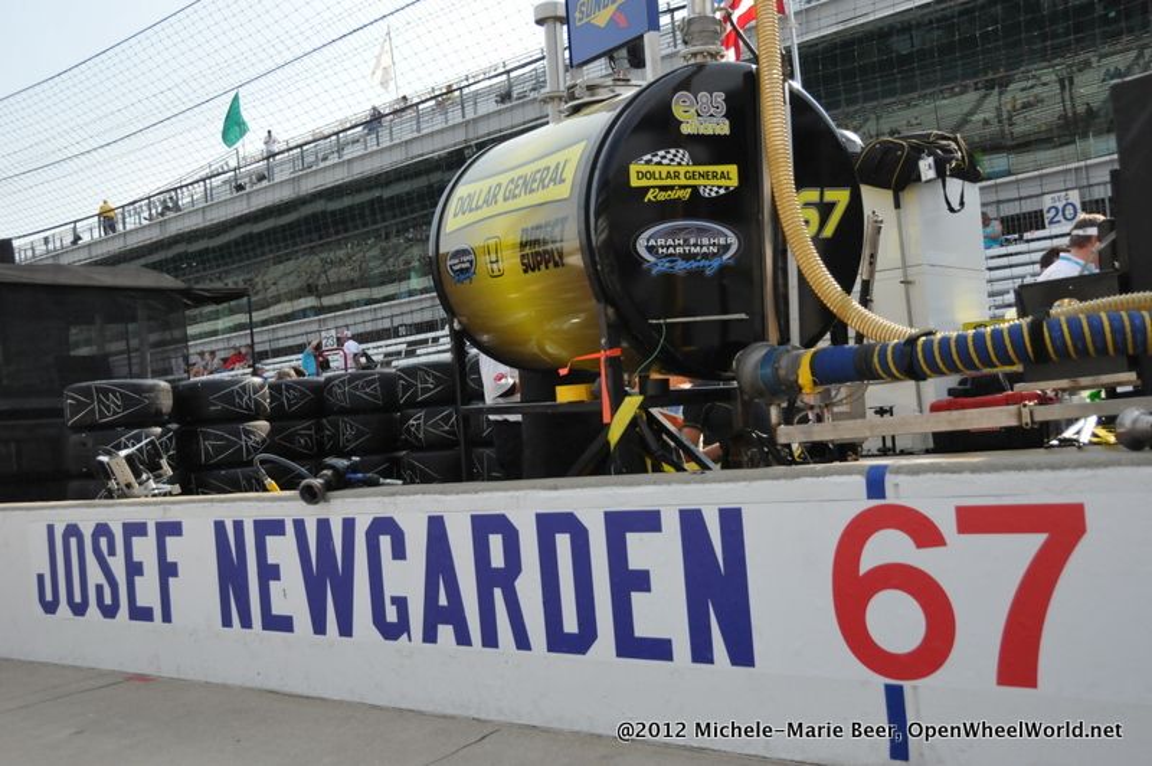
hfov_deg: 49.6
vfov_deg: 34.2
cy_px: 383
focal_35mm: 39
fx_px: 1247
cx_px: 576
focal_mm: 26
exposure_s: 1/6400
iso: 1000
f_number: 4
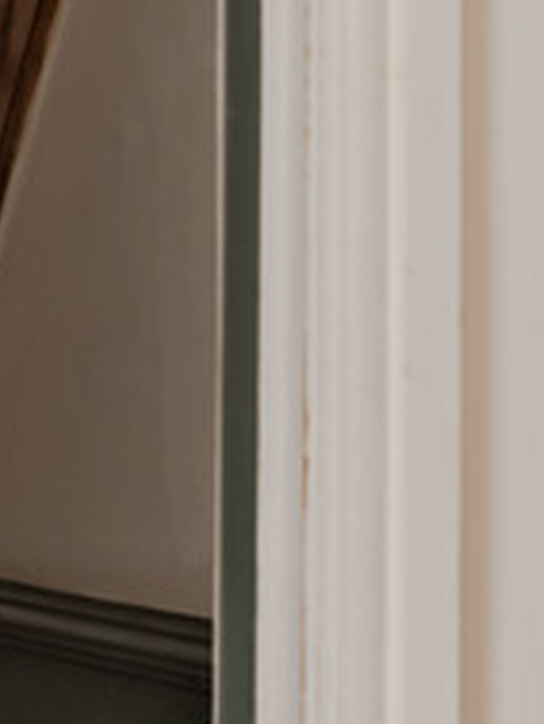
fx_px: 7033
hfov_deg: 4.4
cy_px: 419
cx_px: -680
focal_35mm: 336
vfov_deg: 5.9
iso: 400
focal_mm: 62
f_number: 8
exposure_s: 1/3
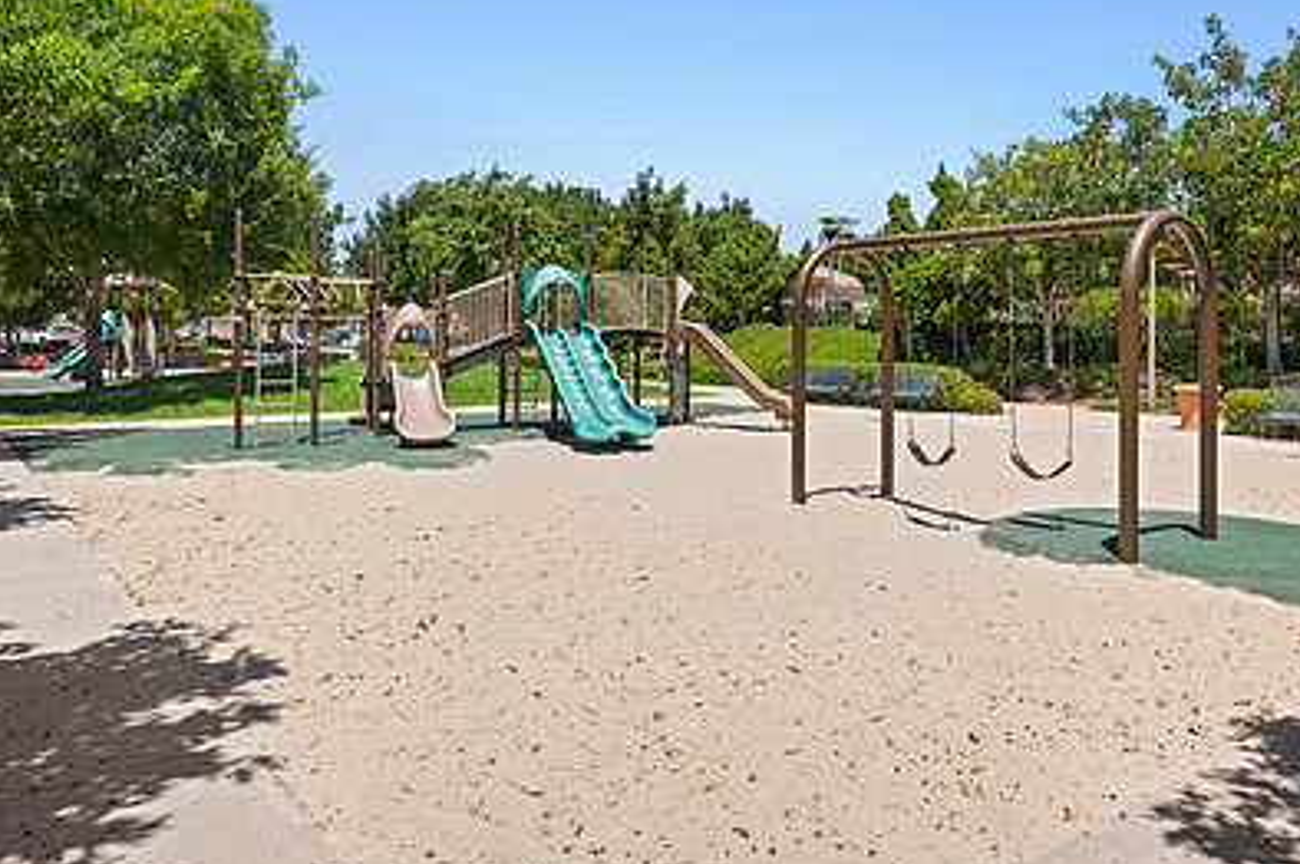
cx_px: 739
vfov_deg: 46.0
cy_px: 333
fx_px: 1010
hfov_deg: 65.2
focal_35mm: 28
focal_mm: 19
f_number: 9
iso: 100
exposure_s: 1/125
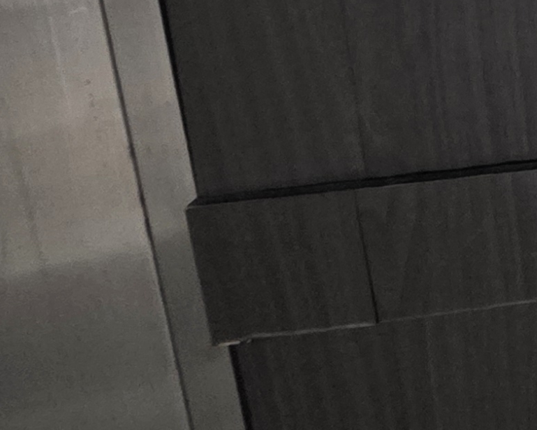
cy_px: -310
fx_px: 1049
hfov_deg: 14.1
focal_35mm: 66
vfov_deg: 18.7
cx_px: 1374
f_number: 1.9
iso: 1000
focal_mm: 2.2
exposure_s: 1/30
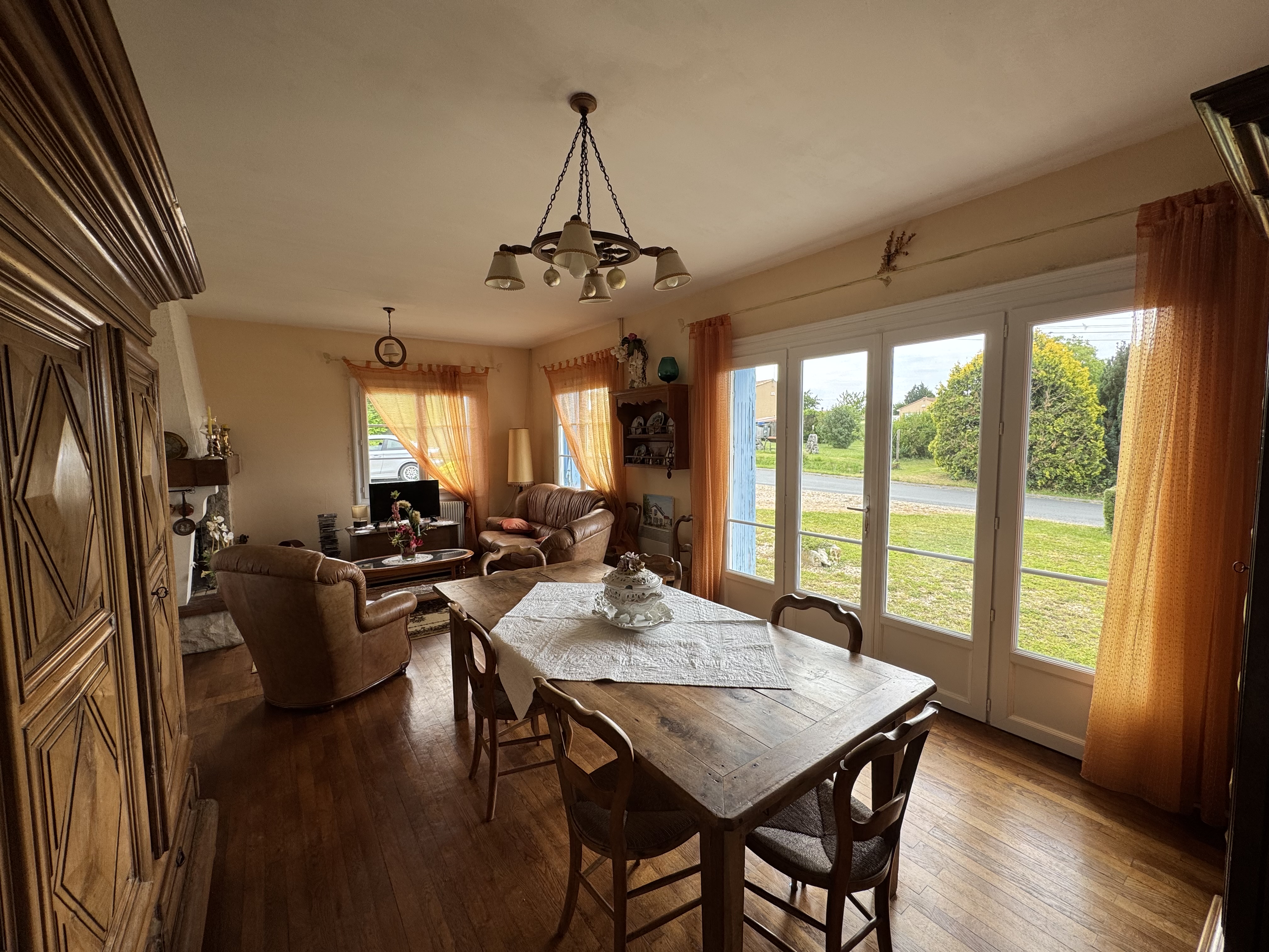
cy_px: 476
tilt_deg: -4.8
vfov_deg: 85.7
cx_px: 634
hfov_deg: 102.1
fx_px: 513
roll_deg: +0.8
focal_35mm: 14
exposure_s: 1/208
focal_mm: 2.22
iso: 40
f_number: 2.2
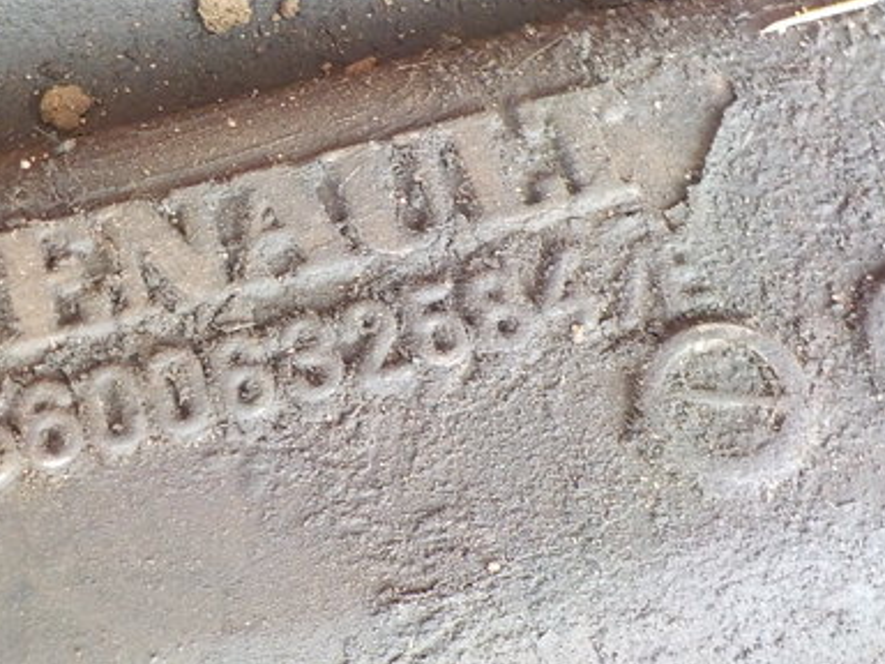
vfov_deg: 29.1
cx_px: 242
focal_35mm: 50
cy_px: 297
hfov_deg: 37.4
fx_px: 1278
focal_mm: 4.1
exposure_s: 1/30
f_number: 3.3
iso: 280
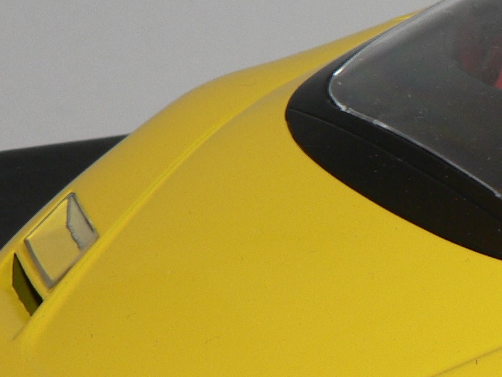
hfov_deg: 6.6
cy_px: 257
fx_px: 4306
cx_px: 809
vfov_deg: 5.0
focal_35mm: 297
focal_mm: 13.7
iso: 80
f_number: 3.2
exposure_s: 1/60
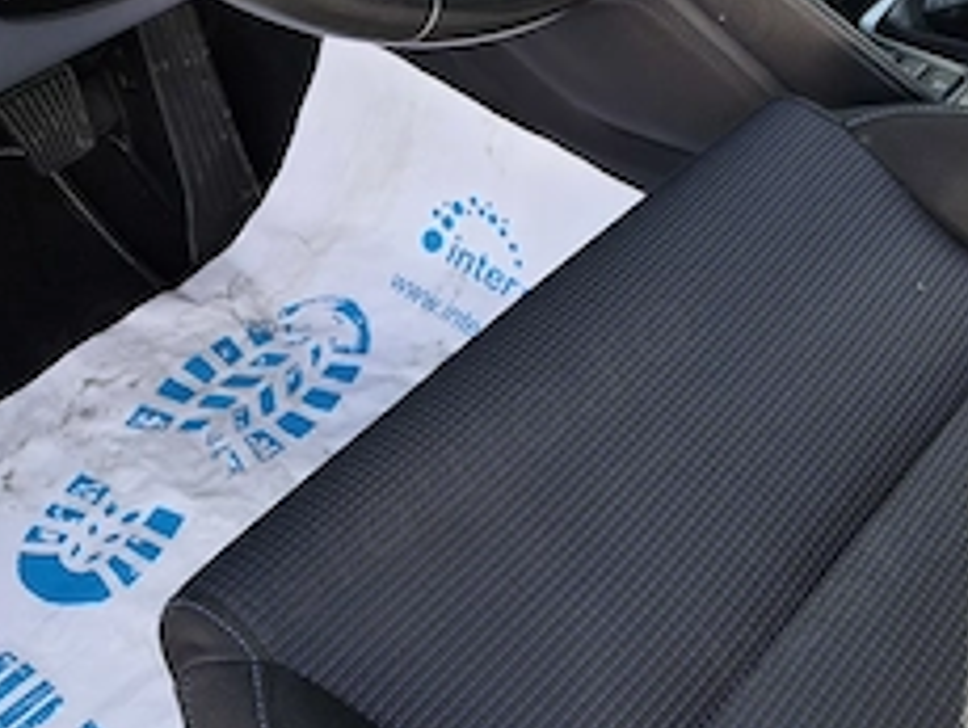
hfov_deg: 31.5
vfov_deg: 22.9
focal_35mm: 60
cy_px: -97
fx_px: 1680
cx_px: 749
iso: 40
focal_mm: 5.4
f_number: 1.8
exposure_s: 1/359
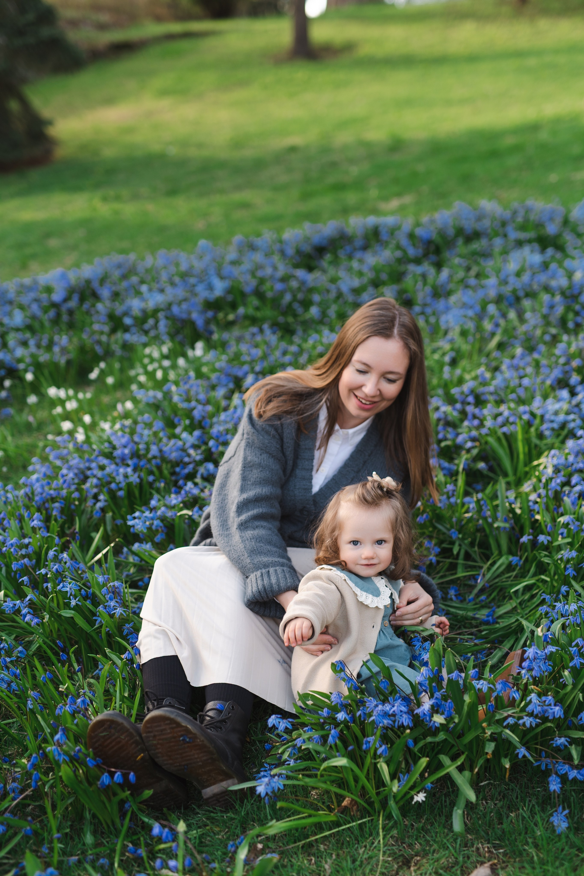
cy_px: 438
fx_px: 1217
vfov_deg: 39.6
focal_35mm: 50
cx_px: 292
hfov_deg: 27.0
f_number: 2
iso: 160
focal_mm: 50
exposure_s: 1/640
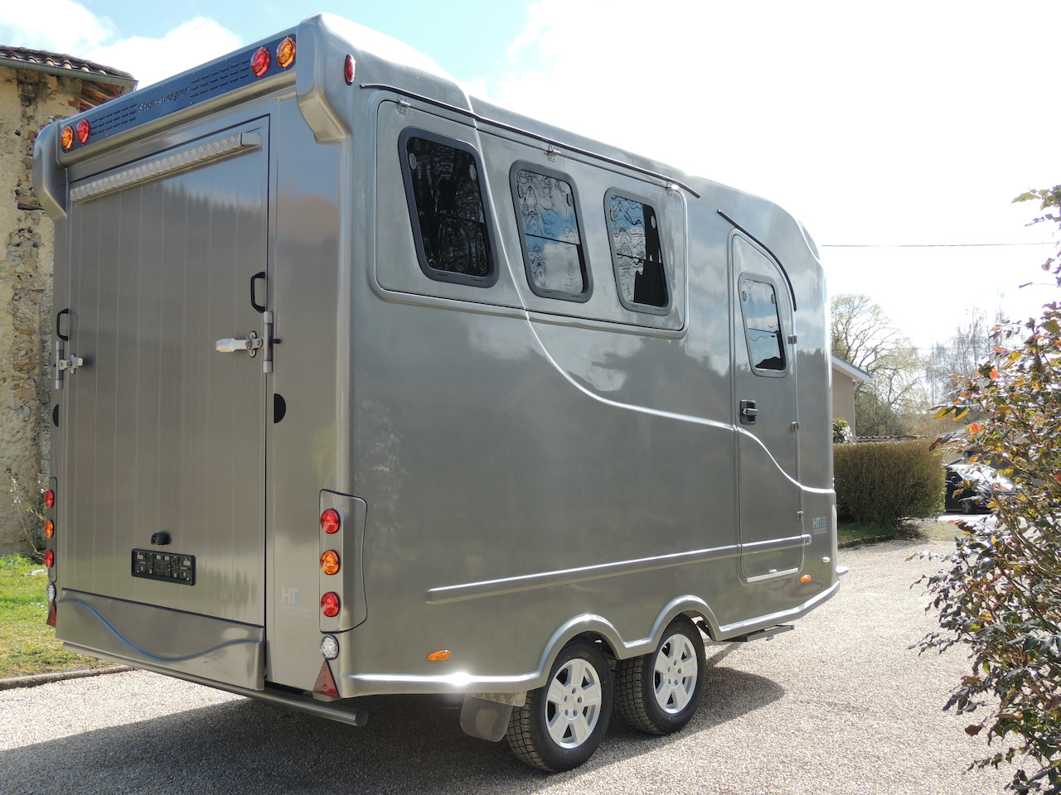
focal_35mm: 35
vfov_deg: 40.7
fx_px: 1073
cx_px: 530
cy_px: 398
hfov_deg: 52.6
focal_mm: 6.2
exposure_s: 1/500
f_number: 3.3
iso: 100
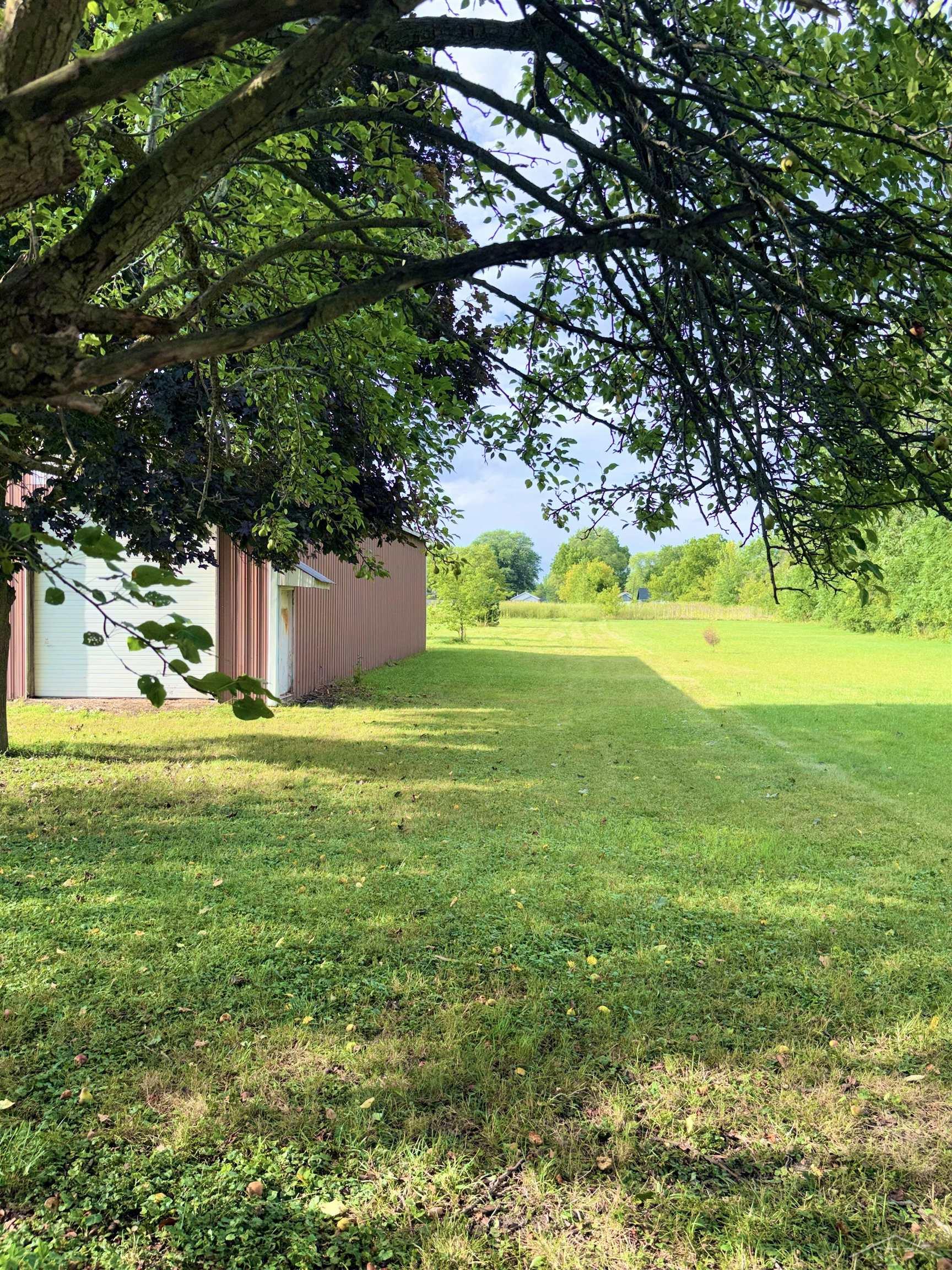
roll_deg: -1.7
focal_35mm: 26
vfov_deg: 67.3
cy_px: 635
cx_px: 476
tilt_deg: -1.2
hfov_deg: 53.1
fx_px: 953
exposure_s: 1/1032
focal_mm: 5.96
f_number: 1.6
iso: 32
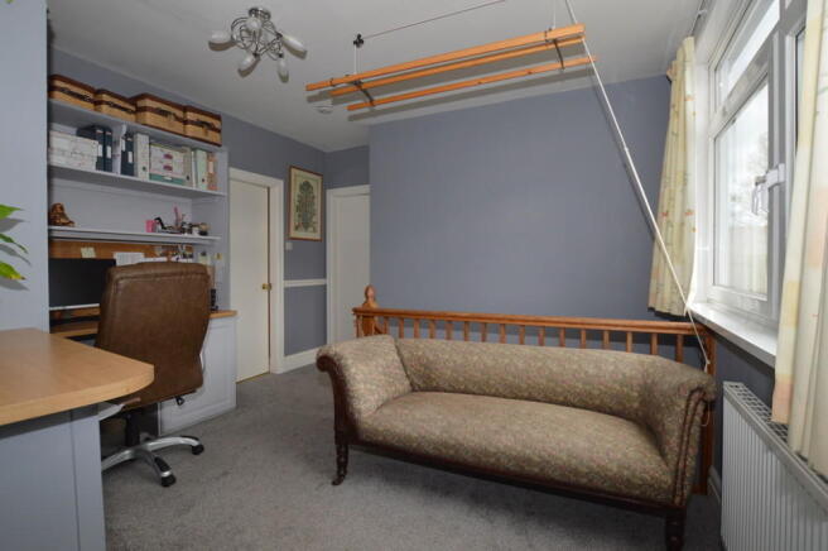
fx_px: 345
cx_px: 414
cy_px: 276
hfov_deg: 100.4
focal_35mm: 15
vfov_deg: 77.2
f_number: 4
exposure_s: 1/60
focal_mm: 10
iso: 400
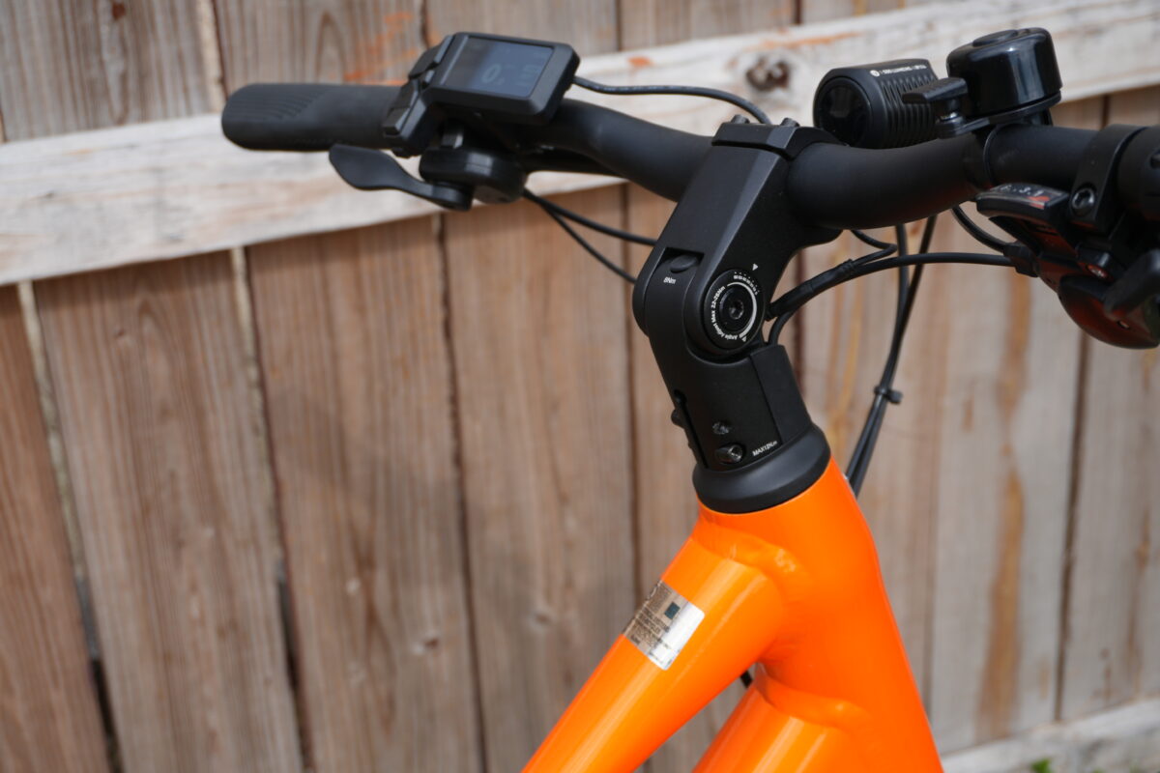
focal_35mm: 52
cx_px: 580
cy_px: 386
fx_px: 1692
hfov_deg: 37.9
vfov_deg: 25.8
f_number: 5.6
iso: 100
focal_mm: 35
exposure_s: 1/160
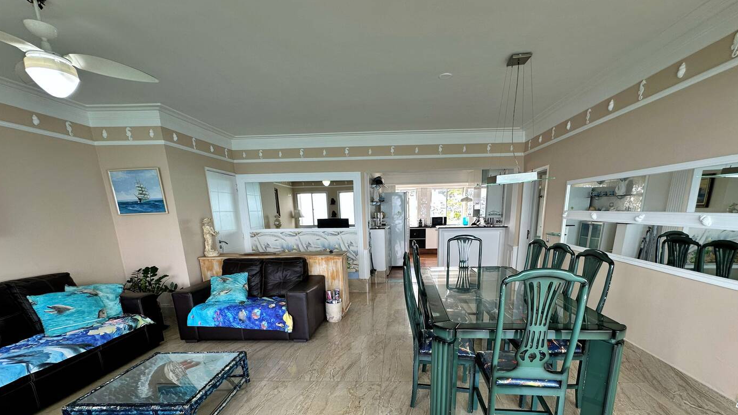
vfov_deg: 64.7
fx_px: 313
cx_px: 384
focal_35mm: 16
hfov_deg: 99.3
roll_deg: +1.0
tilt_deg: -13.7
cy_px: 288
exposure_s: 1/120
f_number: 2.2
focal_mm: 2.22
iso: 80
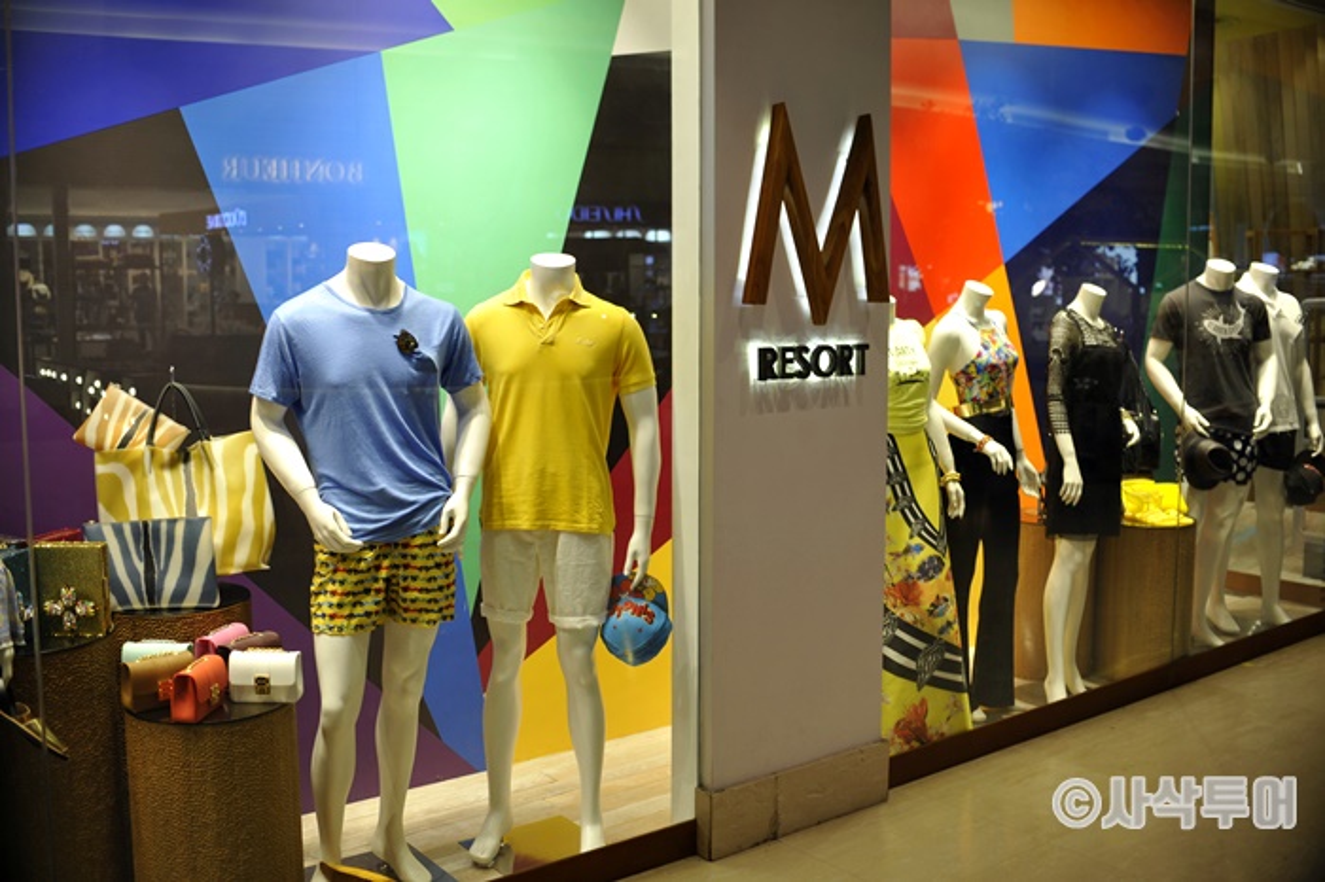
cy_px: 441
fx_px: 1288
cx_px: 662
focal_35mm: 35
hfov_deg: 54.5
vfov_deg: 37.8
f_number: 3.5
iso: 250
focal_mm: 35
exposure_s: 1/50
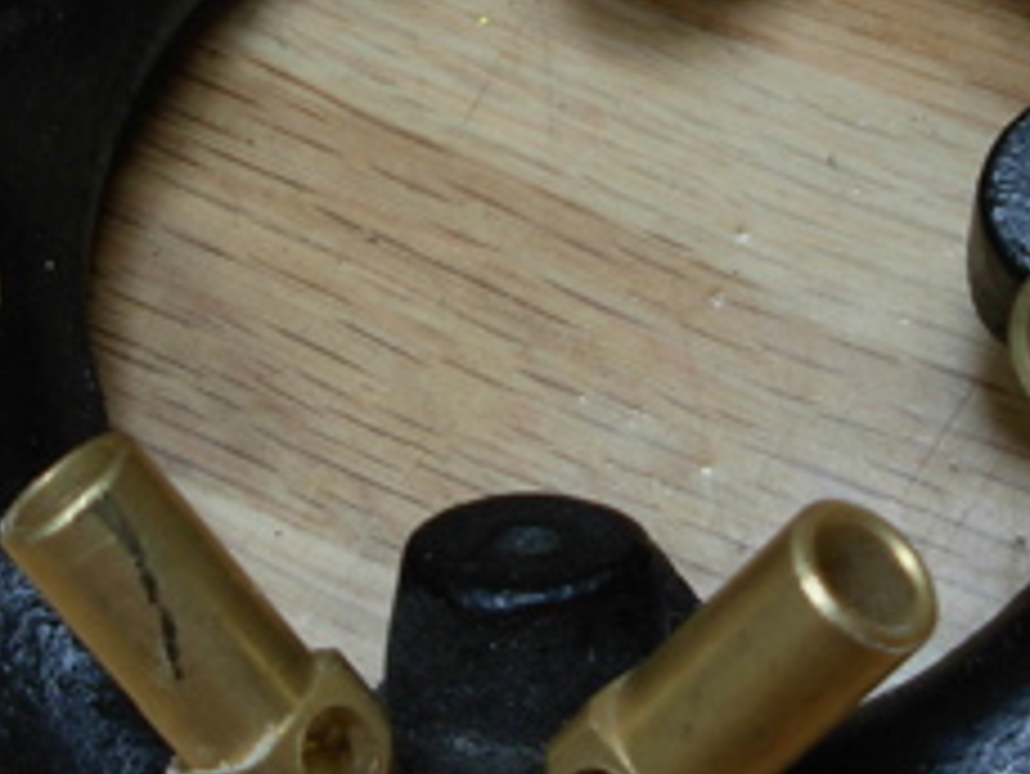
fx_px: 3156
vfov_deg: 14.0
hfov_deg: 18.5
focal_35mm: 106
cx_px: 571
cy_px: 302
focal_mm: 6.3
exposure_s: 1/55.3
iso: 79
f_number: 2.9
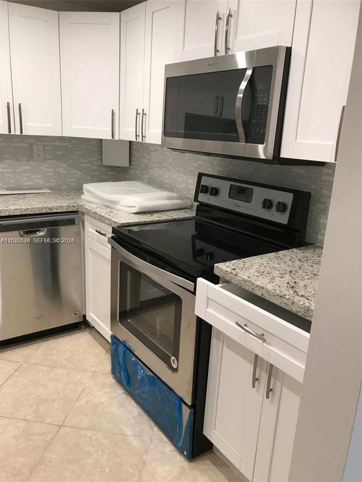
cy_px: 241
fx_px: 390
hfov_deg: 49.8
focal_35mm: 28
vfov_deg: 63.4
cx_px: 181
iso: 40
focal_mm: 3.99
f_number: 1.8
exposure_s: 1/24
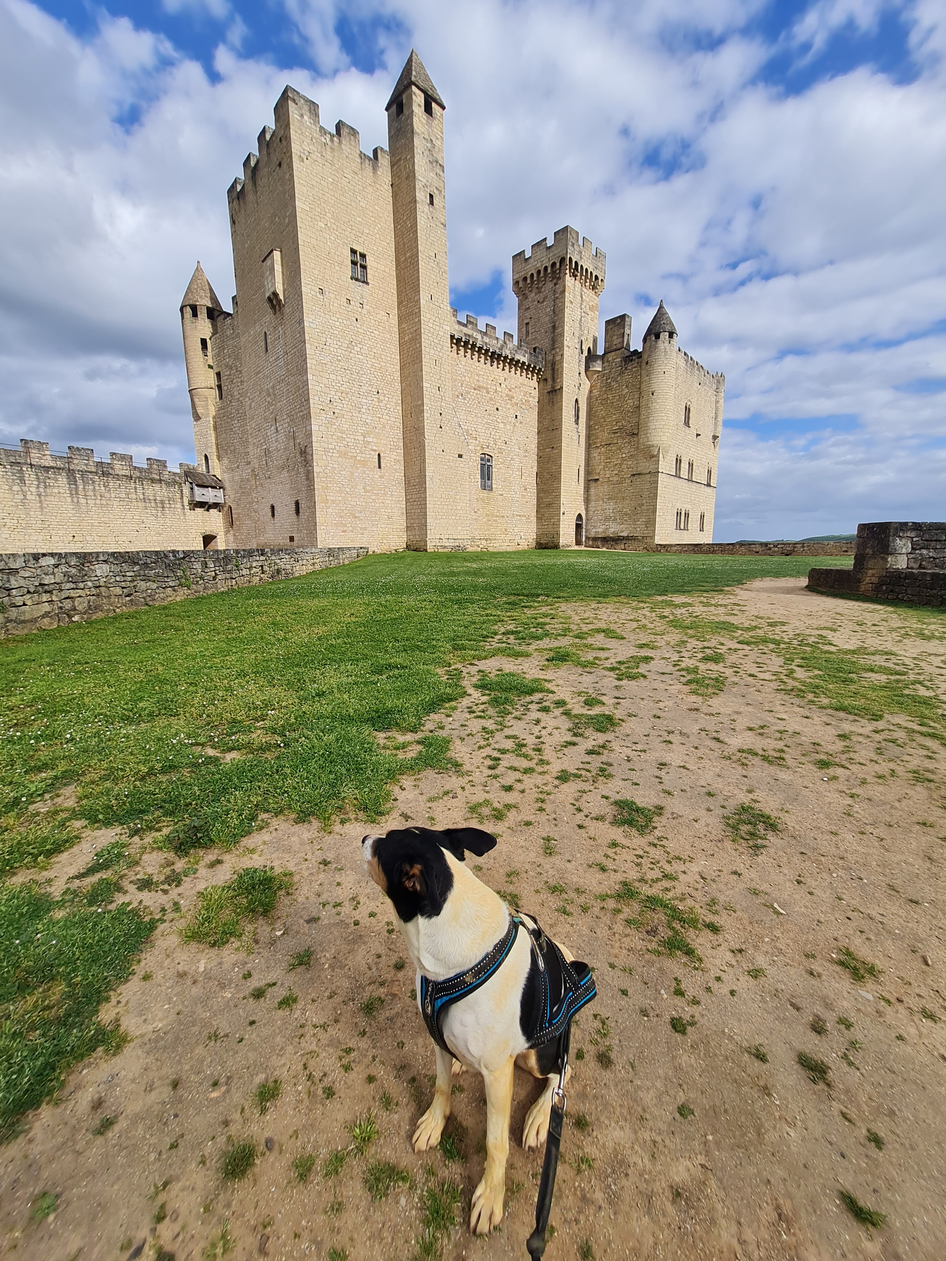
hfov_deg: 89.9
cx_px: 473
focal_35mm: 13
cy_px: 630
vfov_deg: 106.2
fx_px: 474
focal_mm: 1.74
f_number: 2.2
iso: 50
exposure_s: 1/1352
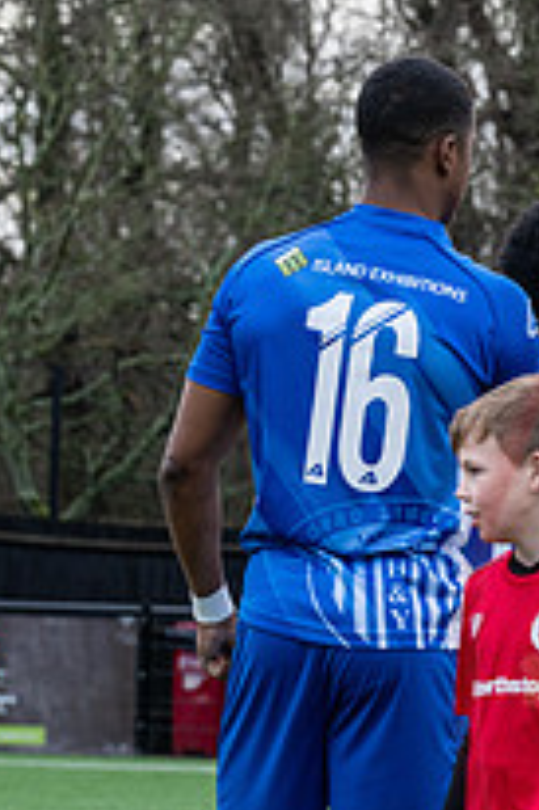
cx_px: 1115
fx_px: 5984
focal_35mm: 266
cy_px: 747
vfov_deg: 7.7
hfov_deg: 5.1
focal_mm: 81
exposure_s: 1/250
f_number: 5
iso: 250
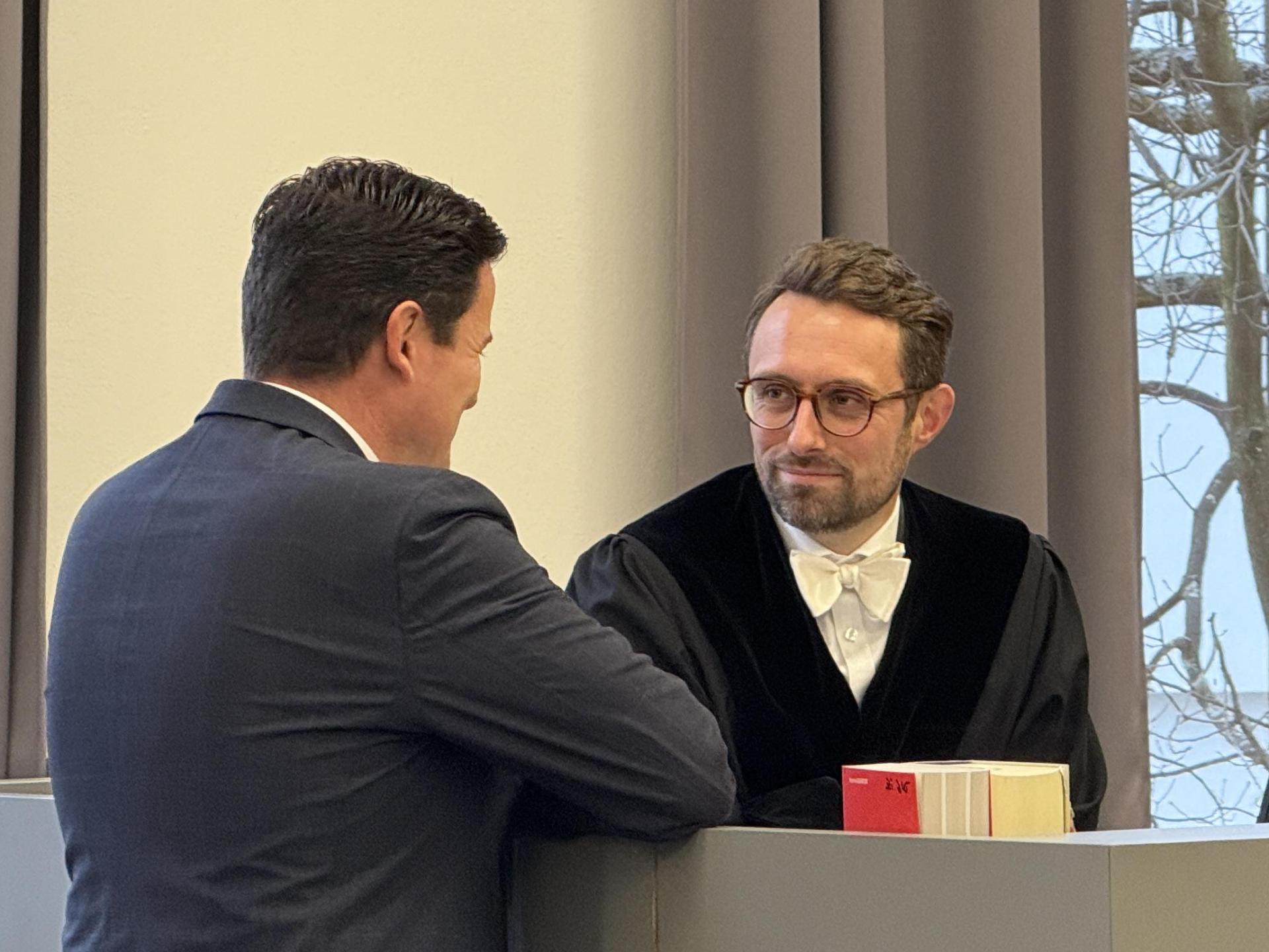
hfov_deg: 16.4
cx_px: 634
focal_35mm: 120
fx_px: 4399
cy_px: 476
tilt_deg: -0.4
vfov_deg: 12.3
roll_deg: +0.2
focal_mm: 15.66
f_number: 2.8
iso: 250
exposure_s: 1/100
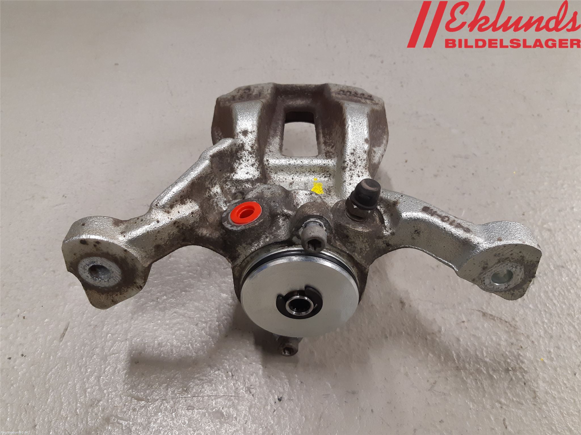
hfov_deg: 67.3
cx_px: 290
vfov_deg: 53.1
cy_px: 218
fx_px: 436
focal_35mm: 26
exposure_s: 1/50
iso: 160
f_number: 1.7
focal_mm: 3.93
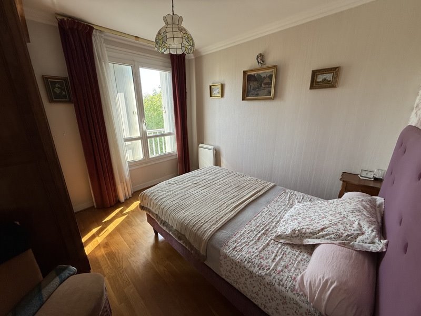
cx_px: 210
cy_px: 158
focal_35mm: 14
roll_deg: +0.5
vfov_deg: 85.7
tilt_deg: -16.0
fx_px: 170
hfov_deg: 102.1
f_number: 2.2
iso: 64
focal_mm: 2.22
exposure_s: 1/115
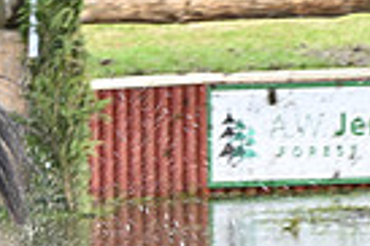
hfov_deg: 2.4
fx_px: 8705
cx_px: -332
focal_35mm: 848
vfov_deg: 1.6
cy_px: 182
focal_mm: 200
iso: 500
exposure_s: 1/160
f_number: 9
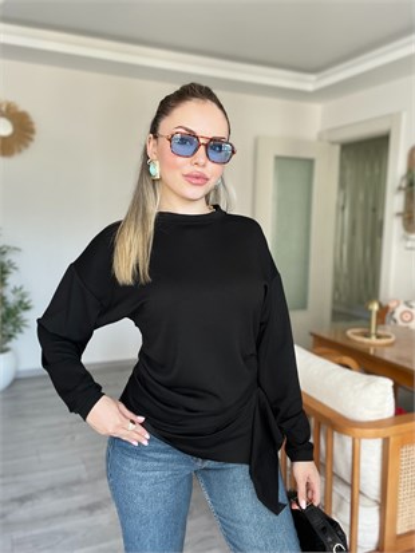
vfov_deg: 59.9
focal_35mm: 30
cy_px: 276
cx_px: 208
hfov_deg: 46.8
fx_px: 479
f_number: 2.2
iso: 100
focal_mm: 2.71
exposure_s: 1/87
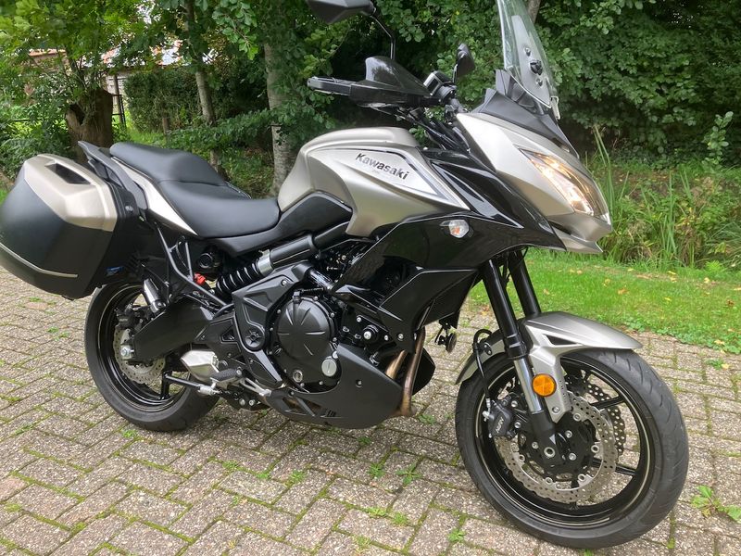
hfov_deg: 63.4
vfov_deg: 49.7
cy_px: 278
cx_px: 370
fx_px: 599
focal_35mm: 28
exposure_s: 1/121
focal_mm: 3.99
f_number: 1.8
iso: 64
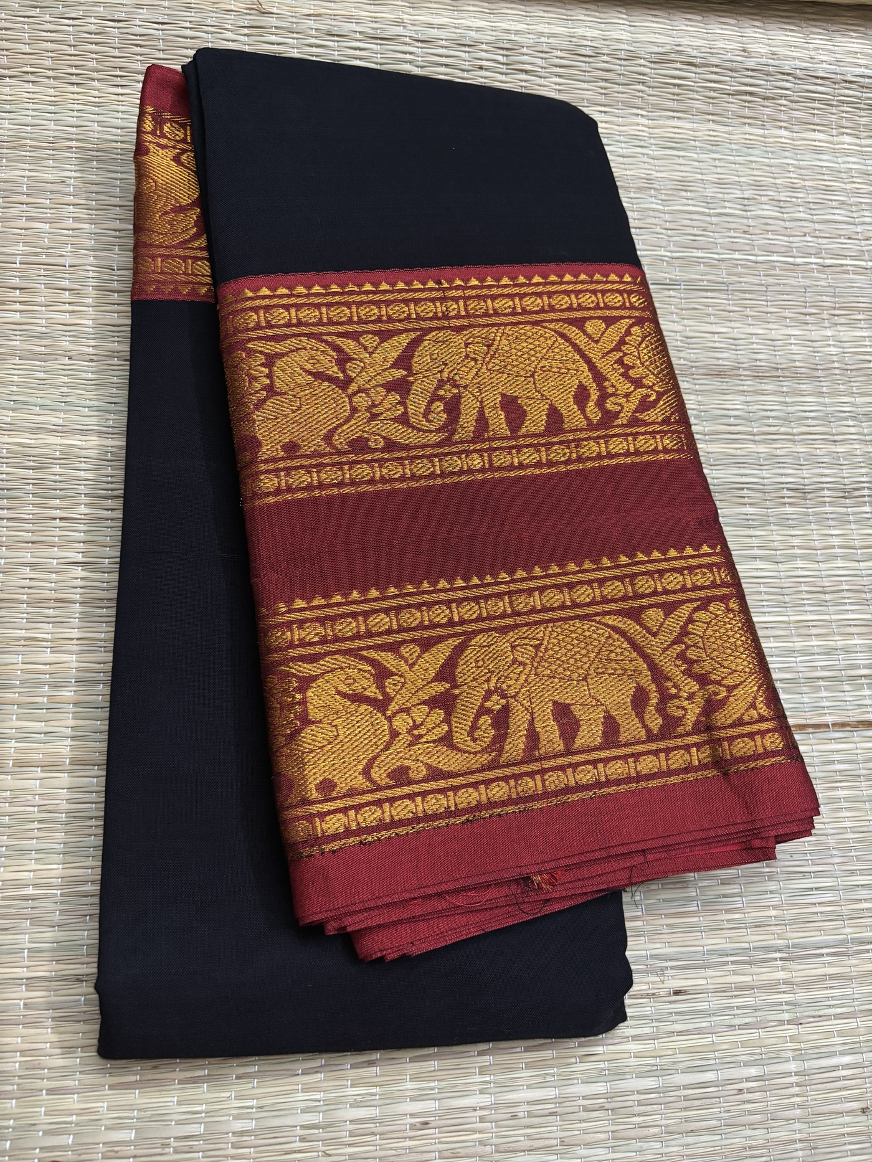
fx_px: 873
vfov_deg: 67.3
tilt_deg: -70.7
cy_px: 581
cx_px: 436
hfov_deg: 53.1
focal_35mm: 26
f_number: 1.6
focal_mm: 5.96
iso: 400
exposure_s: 1/33
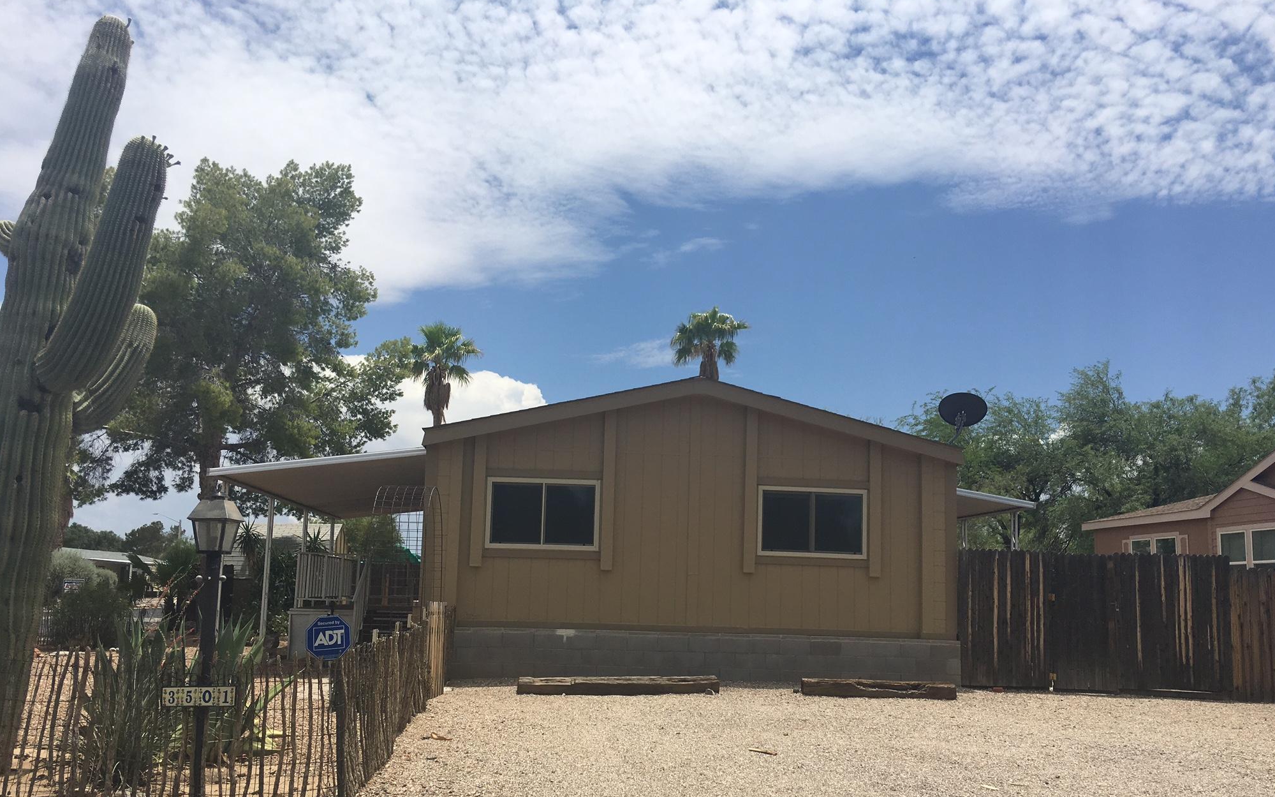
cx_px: 640
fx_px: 1077
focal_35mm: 31
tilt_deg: +6.0
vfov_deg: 40.4
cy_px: 478
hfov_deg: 61.2
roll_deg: -1.8
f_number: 2.2
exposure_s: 1/3344
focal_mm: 4.15
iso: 25
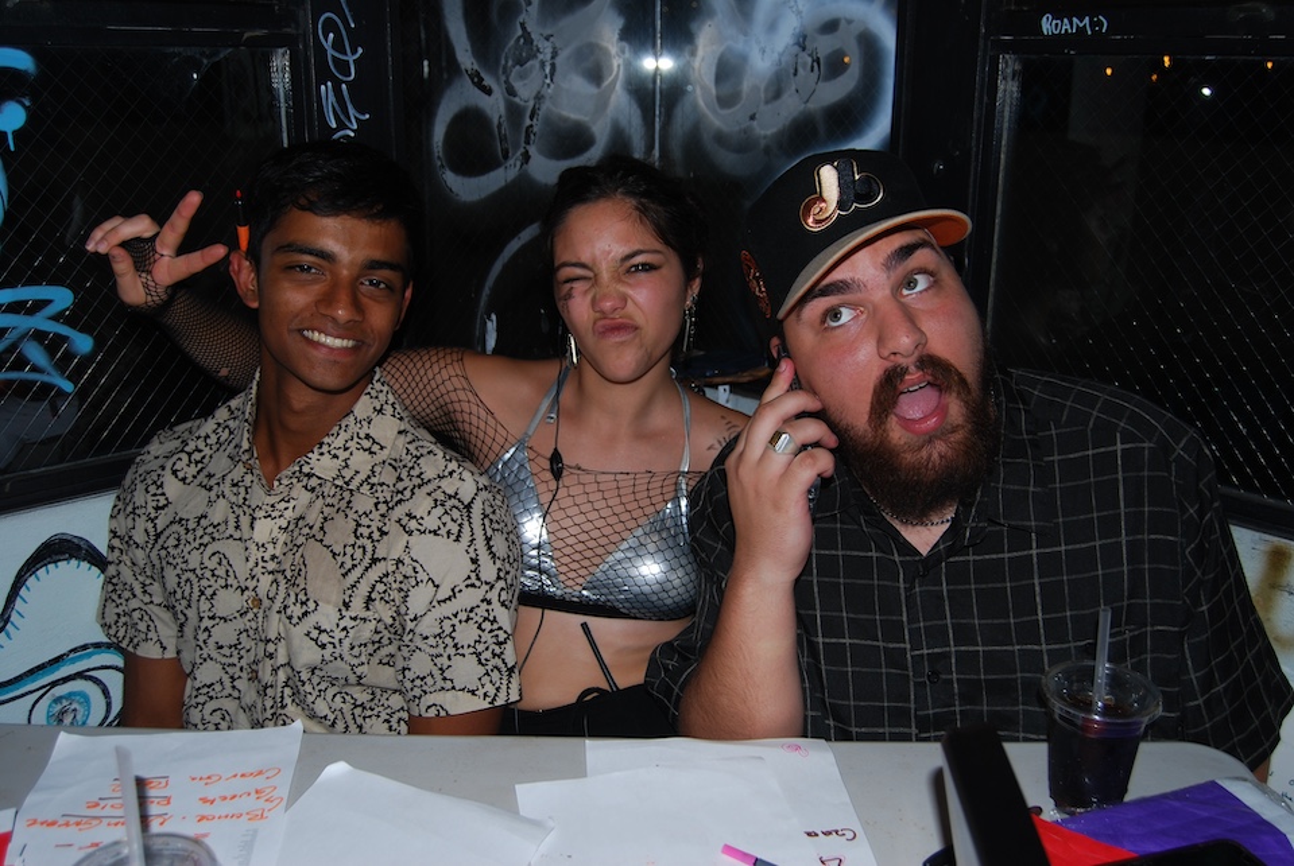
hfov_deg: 57.2
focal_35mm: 33
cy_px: 433
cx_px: 647
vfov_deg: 40.1
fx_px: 1188
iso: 100
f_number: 4
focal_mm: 22
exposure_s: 1/125
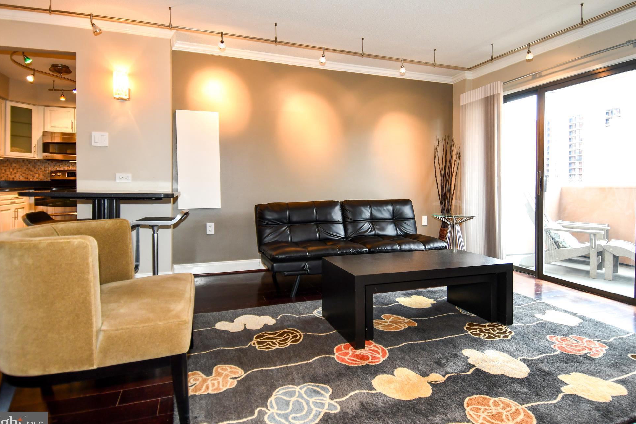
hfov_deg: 86.9
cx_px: 311
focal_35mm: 19
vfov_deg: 64.5
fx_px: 336
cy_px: 212
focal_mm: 12
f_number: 4
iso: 400
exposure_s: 1/60
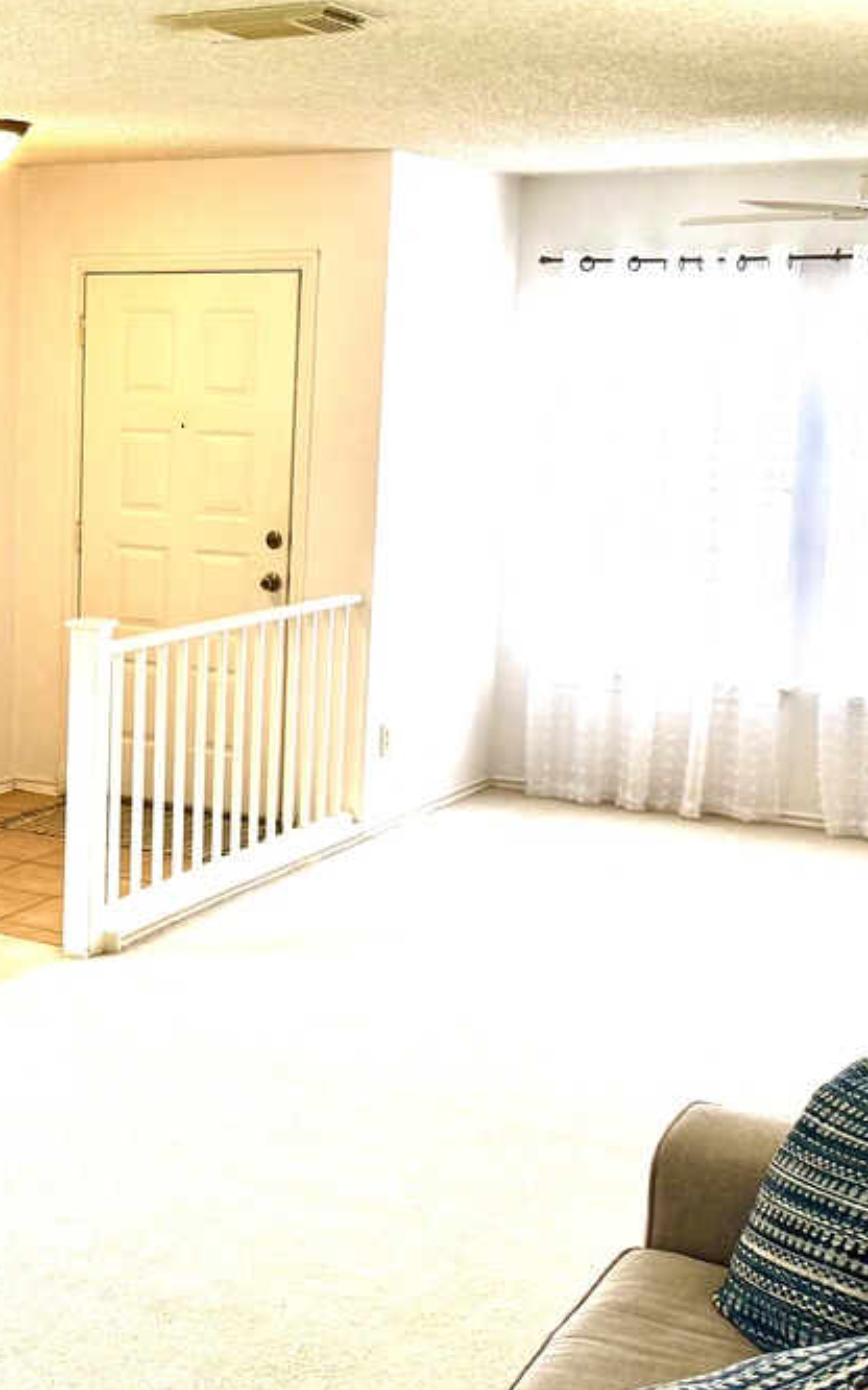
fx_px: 2083
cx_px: 54
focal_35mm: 55
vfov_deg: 36.9
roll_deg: -1.4
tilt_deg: -8.1
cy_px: 670
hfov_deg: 22.8
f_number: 1.78
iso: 125
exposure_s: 1/120
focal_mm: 6.76
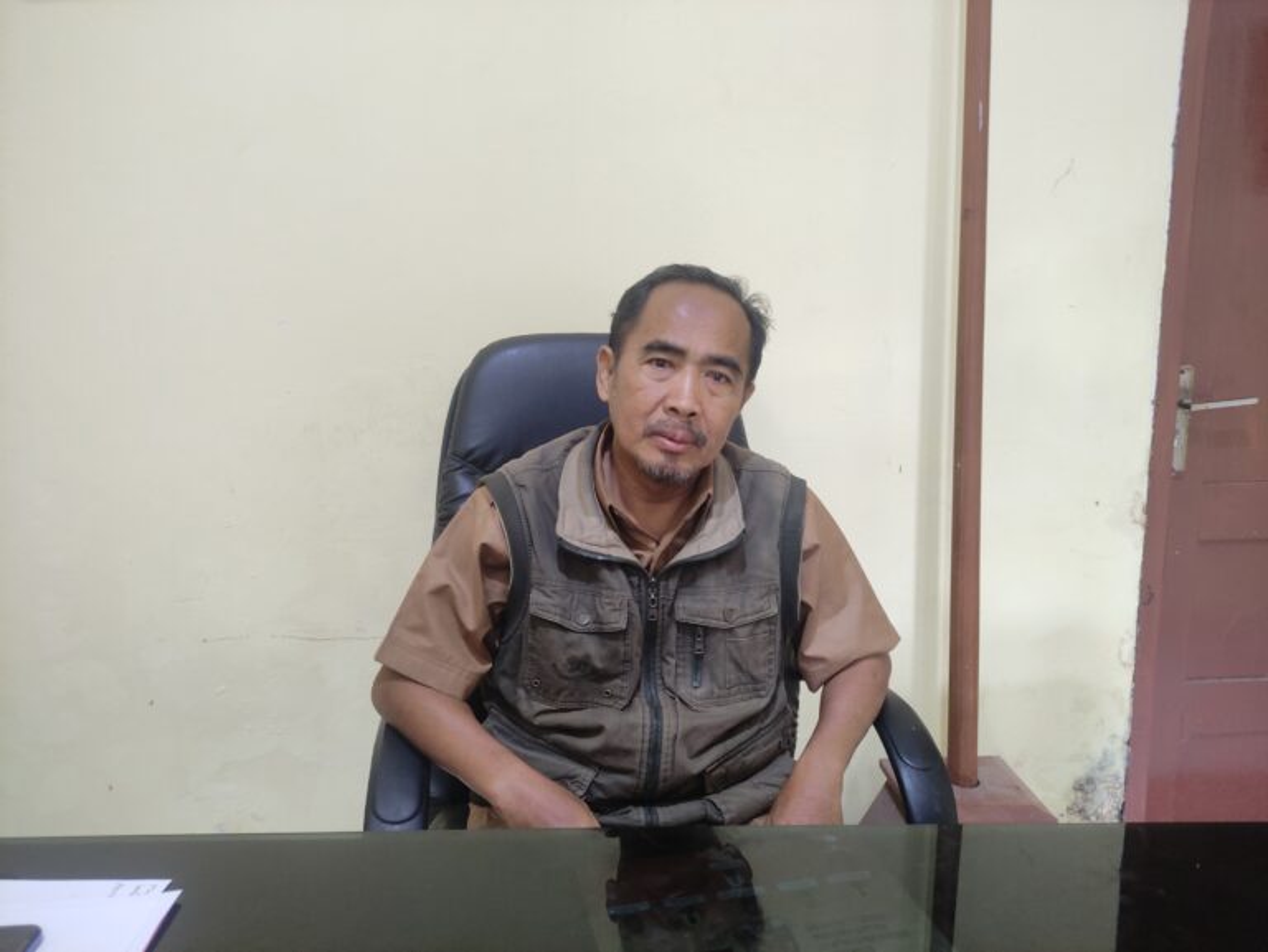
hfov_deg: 69.4
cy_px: 476
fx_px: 916
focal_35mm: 25
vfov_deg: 54.9
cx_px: 634
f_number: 1.89
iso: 765
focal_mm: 5.43
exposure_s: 1/33
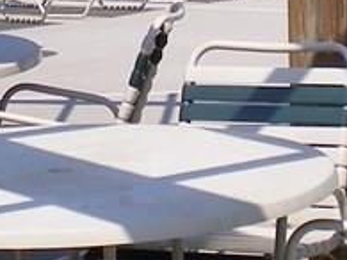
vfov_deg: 7.2
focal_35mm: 200
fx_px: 2004
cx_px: 133
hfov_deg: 9.9
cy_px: -196
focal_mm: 6.3
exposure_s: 1/400
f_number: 4.6
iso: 64
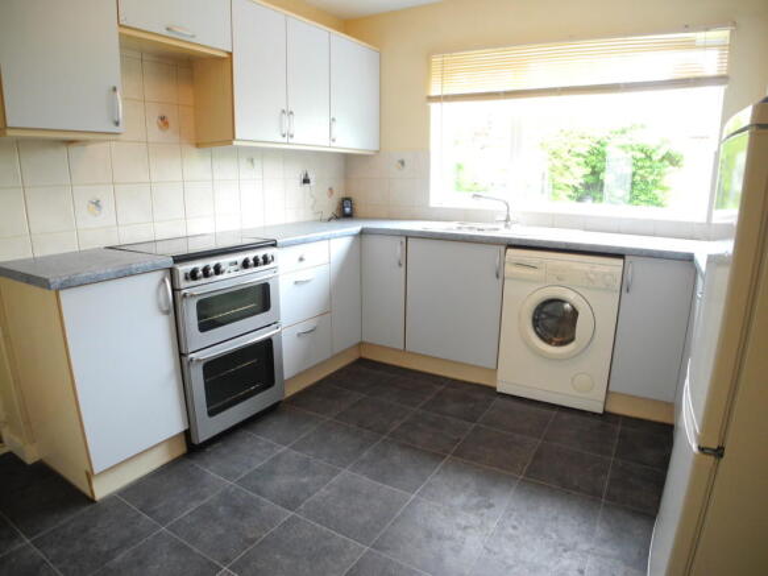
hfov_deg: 63.5
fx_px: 621
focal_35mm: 28
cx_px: 384
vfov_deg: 49.7
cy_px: 288
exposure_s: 1/30
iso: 344
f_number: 2.8
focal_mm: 6
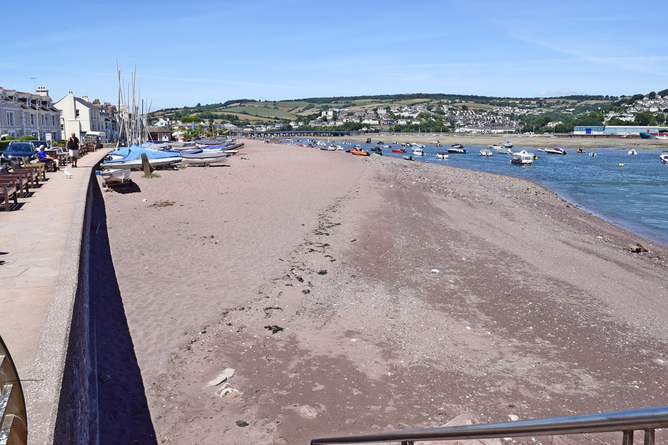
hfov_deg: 67.4
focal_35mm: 27
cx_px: 334
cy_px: 222
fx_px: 501
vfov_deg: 47.9
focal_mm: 18
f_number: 11
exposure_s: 1/500
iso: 280
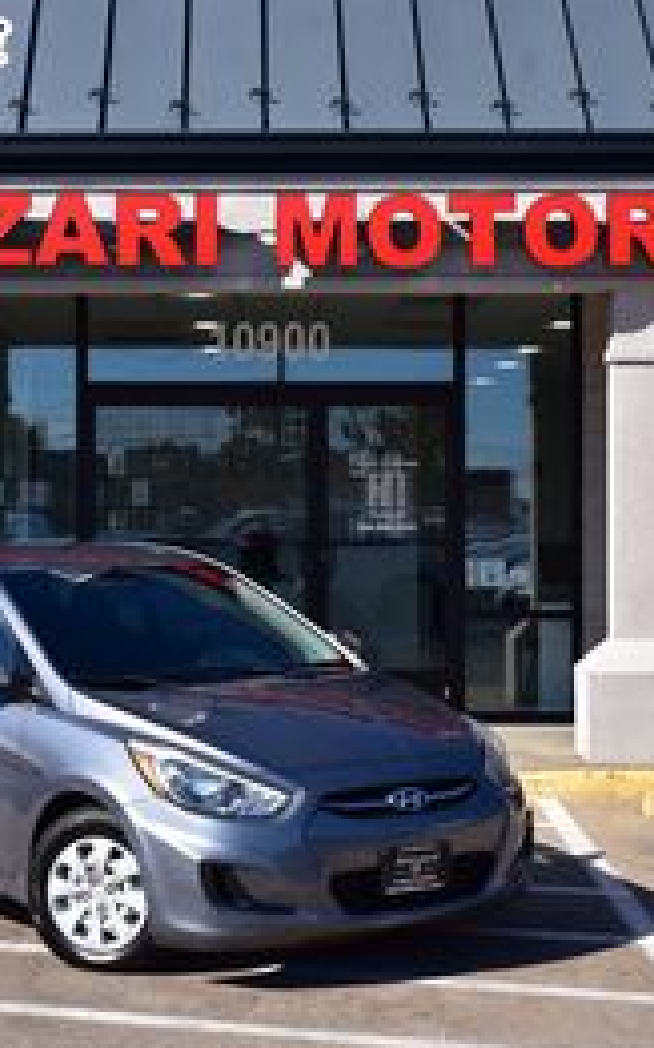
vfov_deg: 27.5
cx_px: 253
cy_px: 518
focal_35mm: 75
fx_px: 2140
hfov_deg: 17.4
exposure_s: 1/500
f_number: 11
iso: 360
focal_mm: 32
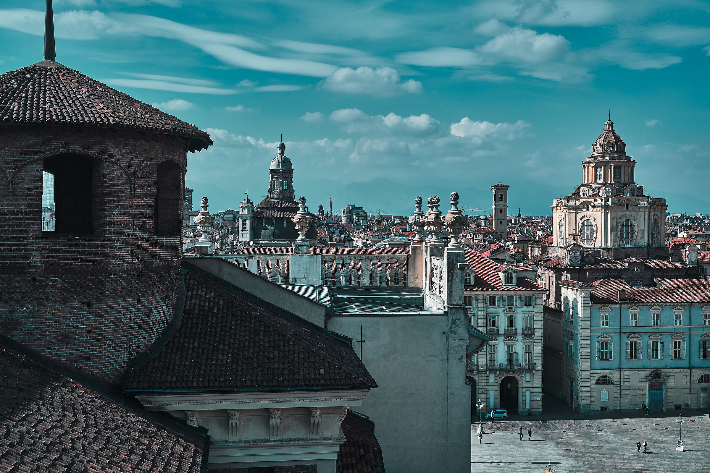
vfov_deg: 32.6
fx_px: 809
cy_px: 236
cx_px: 355
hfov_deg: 47.4
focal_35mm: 41
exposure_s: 1/1000
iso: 200
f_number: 8
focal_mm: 27
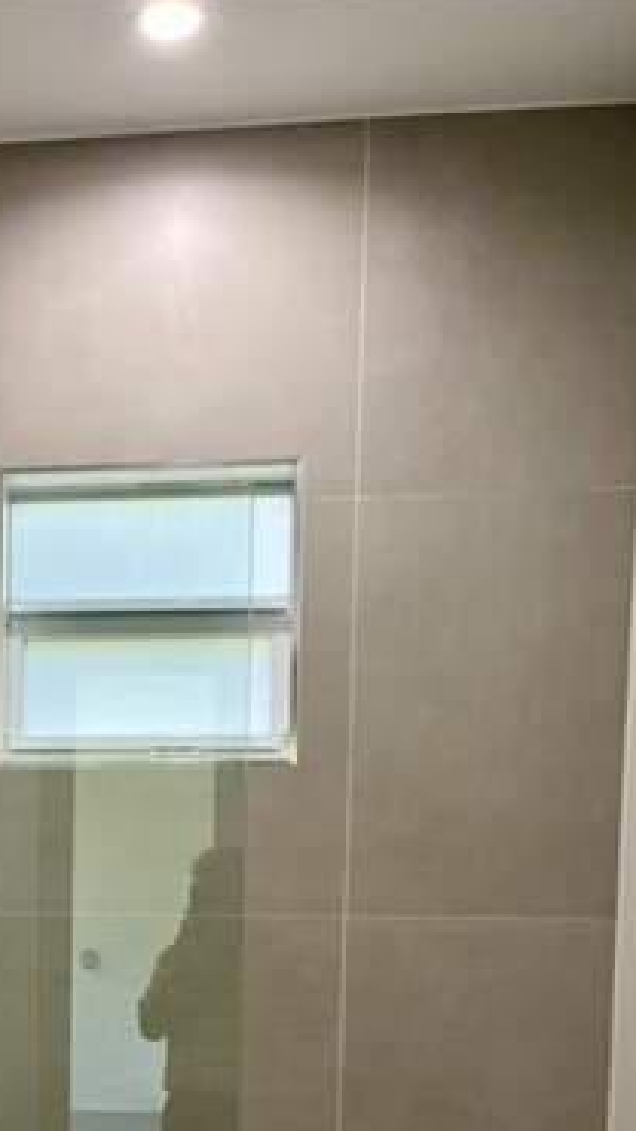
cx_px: -21
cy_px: 969
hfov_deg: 23.3
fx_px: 1470
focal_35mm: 49
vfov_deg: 39.7
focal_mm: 5.1
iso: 80
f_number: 1.6
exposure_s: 1/60
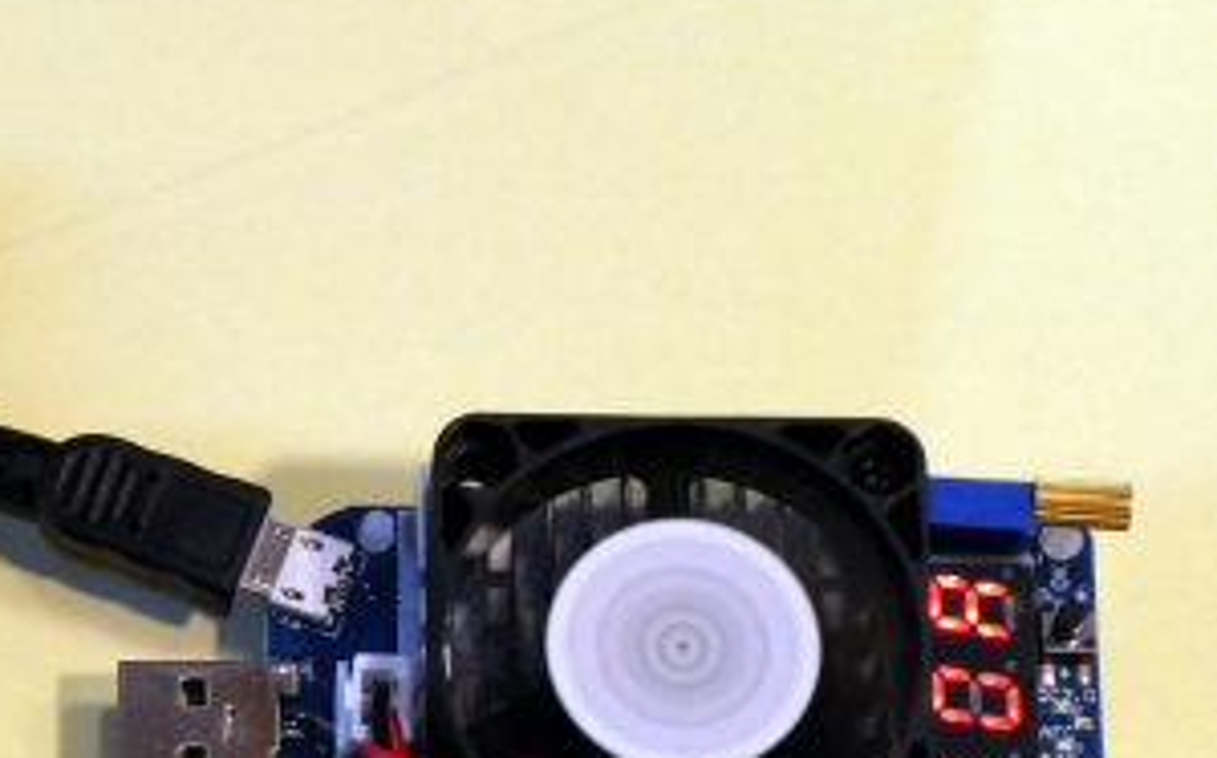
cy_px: 624
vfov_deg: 7.1
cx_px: 308
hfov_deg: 11.4
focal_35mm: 183
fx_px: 6065
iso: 640
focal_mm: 20.6
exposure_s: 1/80
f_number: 5.1
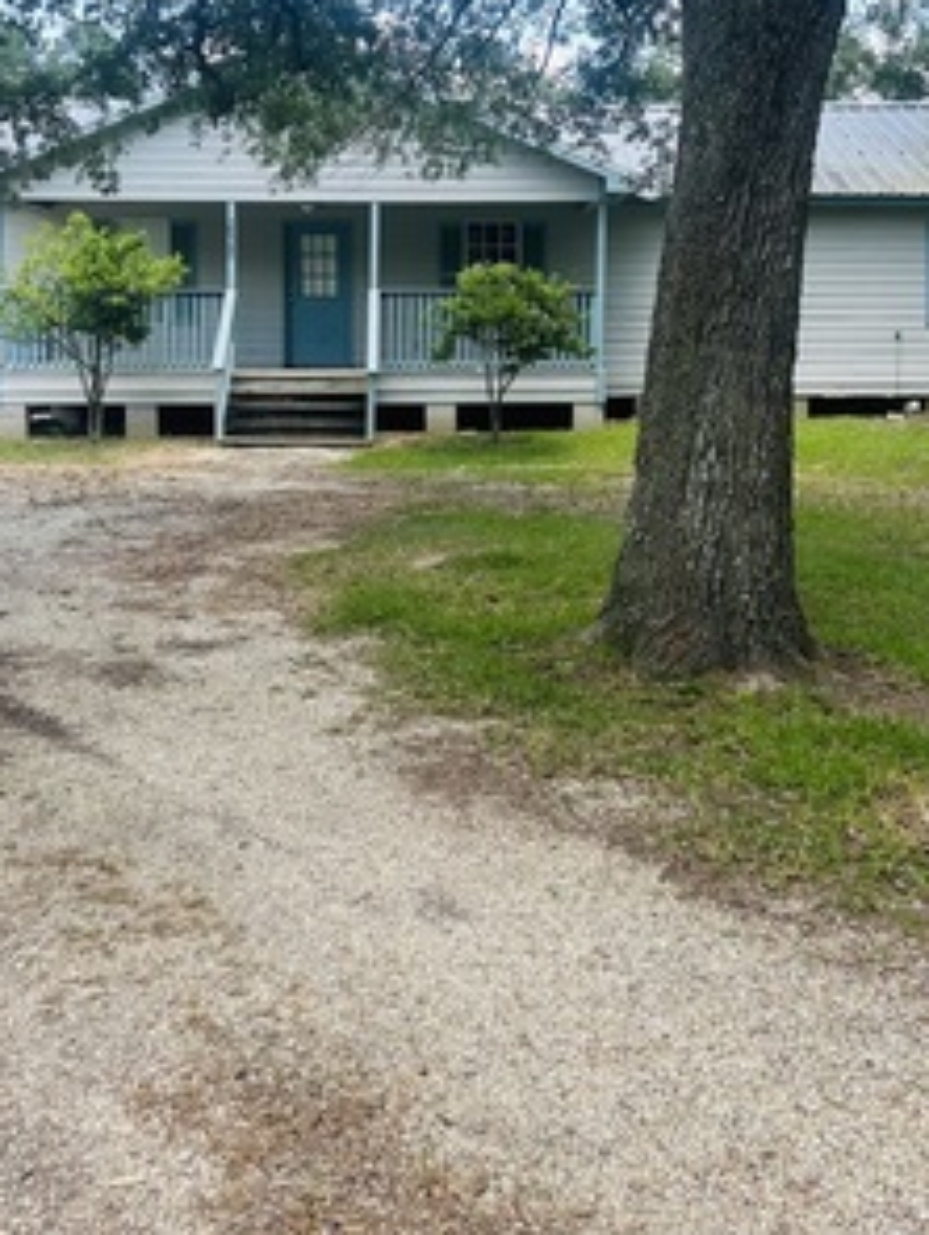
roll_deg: -0.2
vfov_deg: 42.2
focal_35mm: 44
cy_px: 389
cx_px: 467
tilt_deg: -1.9
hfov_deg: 32.9
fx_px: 1571
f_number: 1.5
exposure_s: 1/558
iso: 50
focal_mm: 5.7
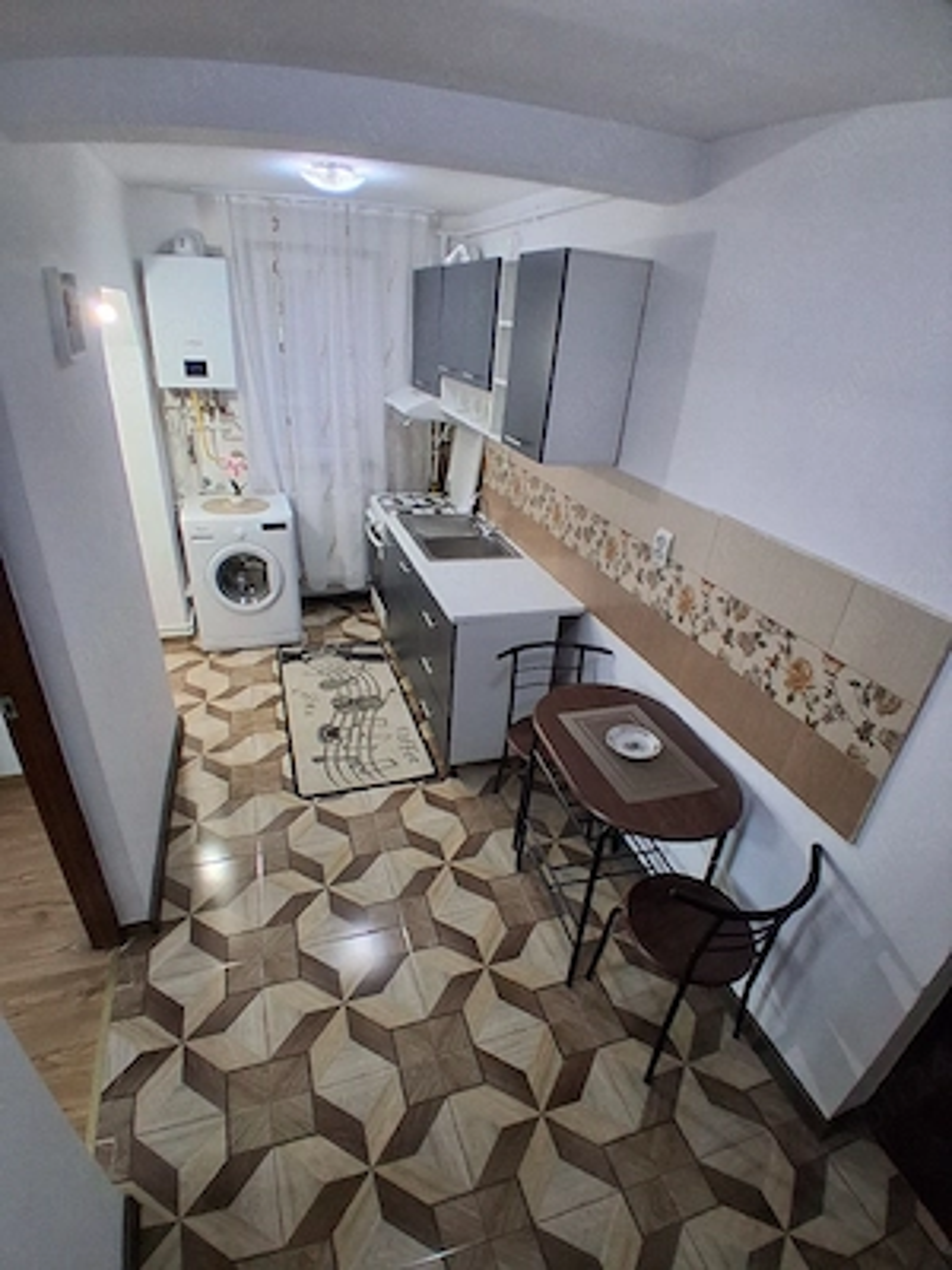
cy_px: 635
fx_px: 623
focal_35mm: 17
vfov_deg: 91.0
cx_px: 476
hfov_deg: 74.7
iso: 400
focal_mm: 1.4
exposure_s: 1/50
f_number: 2.2
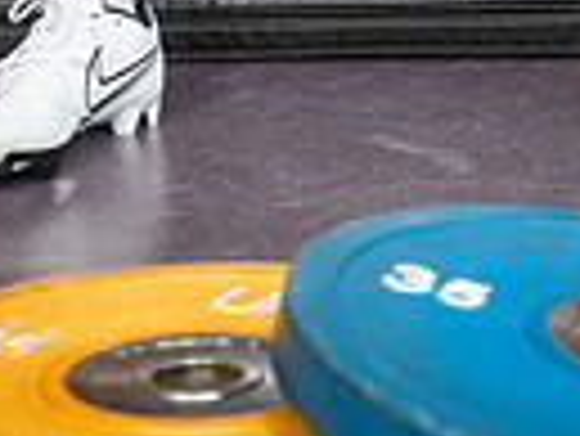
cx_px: 364
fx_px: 3488
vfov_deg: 6.8
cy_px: -530
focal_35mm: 208
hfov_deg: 9.5
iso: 500
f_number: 5.6
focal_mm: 62
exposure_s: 1/250
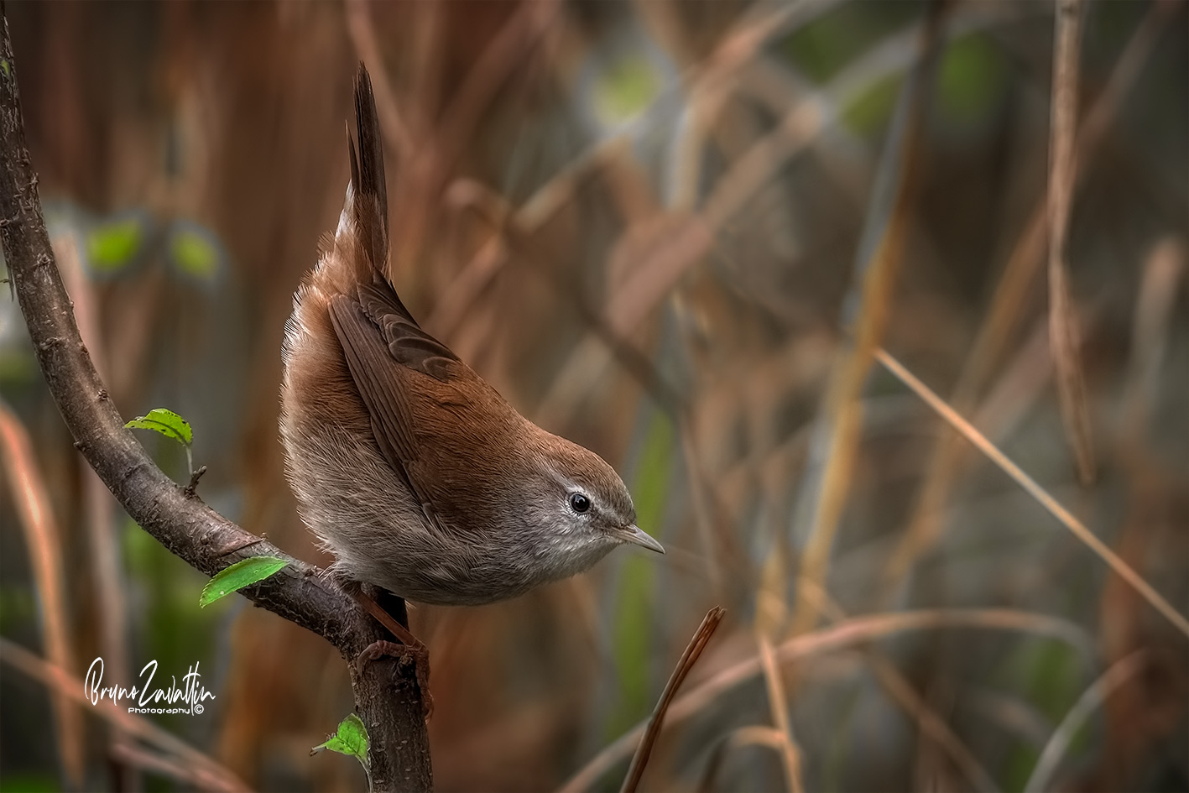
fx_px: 11890
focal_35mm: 360
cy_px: 396
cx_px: 594
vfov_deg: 3.8
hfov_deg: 5.7
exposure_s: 1/1250
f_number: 5.6
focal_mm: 360
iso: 2000
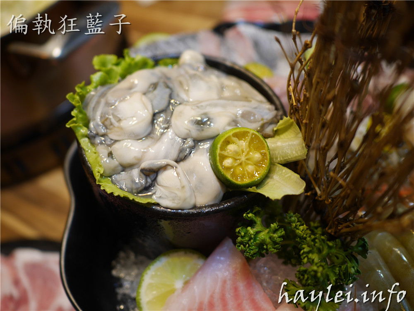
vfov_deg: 46.8
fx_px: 359
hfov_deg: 60.0
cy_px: 156
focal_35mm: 30
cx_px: 207
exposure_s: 1/60
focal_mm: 15
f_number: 1.7
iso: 250
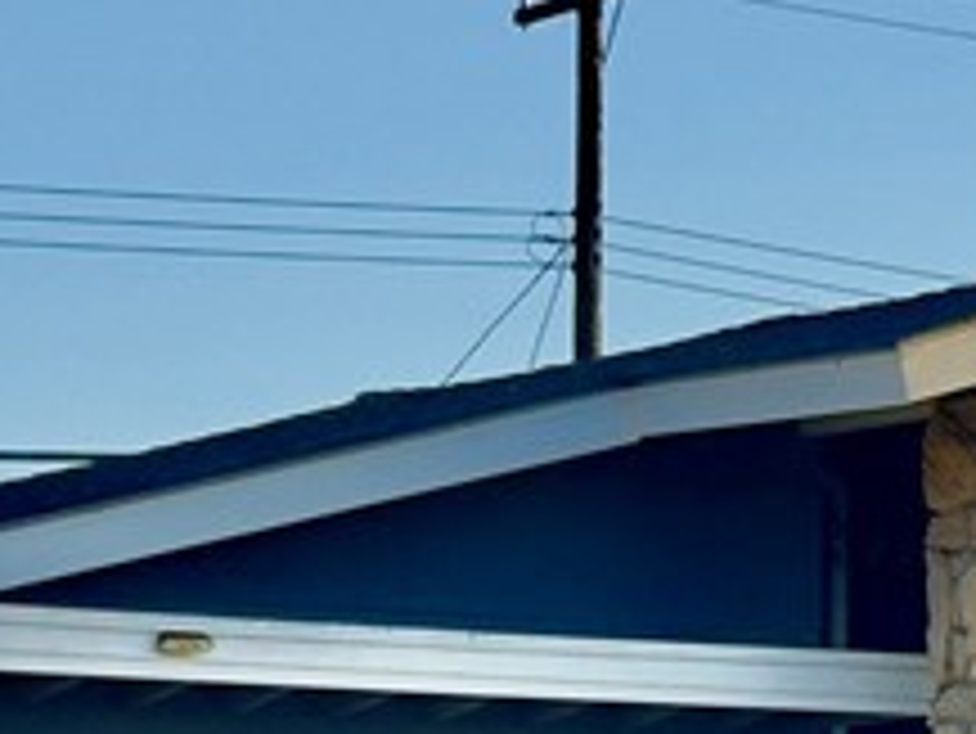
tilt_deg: +3.7
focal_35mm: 226
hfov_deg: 8.6
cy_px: 648
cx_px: 1255
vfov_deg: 6.6
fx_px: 6376
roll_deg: -0.3
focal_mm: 6.76
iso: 64
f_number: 1.78
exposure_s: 1/4310
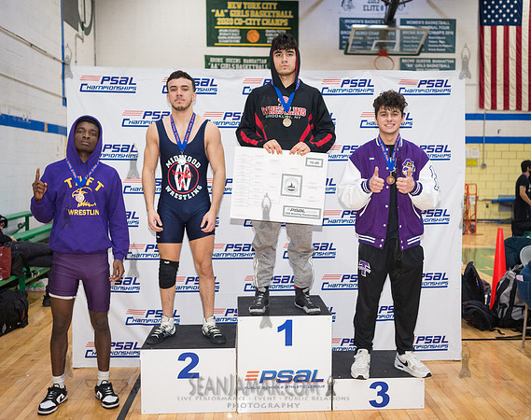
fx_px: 614
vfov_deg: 37.8
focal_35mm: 39
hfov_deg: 46.8
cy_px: 210
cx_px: 287
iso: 4000
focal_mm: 35
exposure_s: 1/400
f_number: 3.5
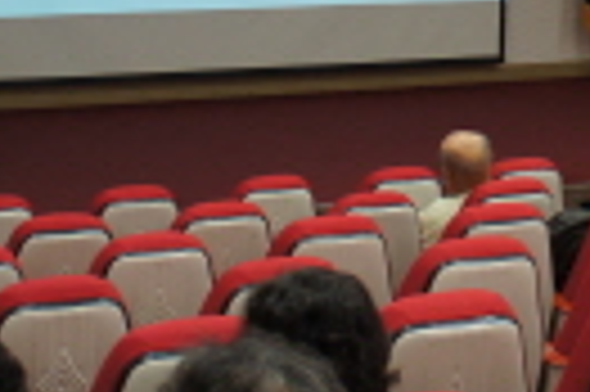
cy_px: -63
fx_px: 2095
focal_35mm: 128
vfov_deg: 10.5
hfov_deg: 15.1
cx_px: 815
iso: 400
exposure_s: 1/30
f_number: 4
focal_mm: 18
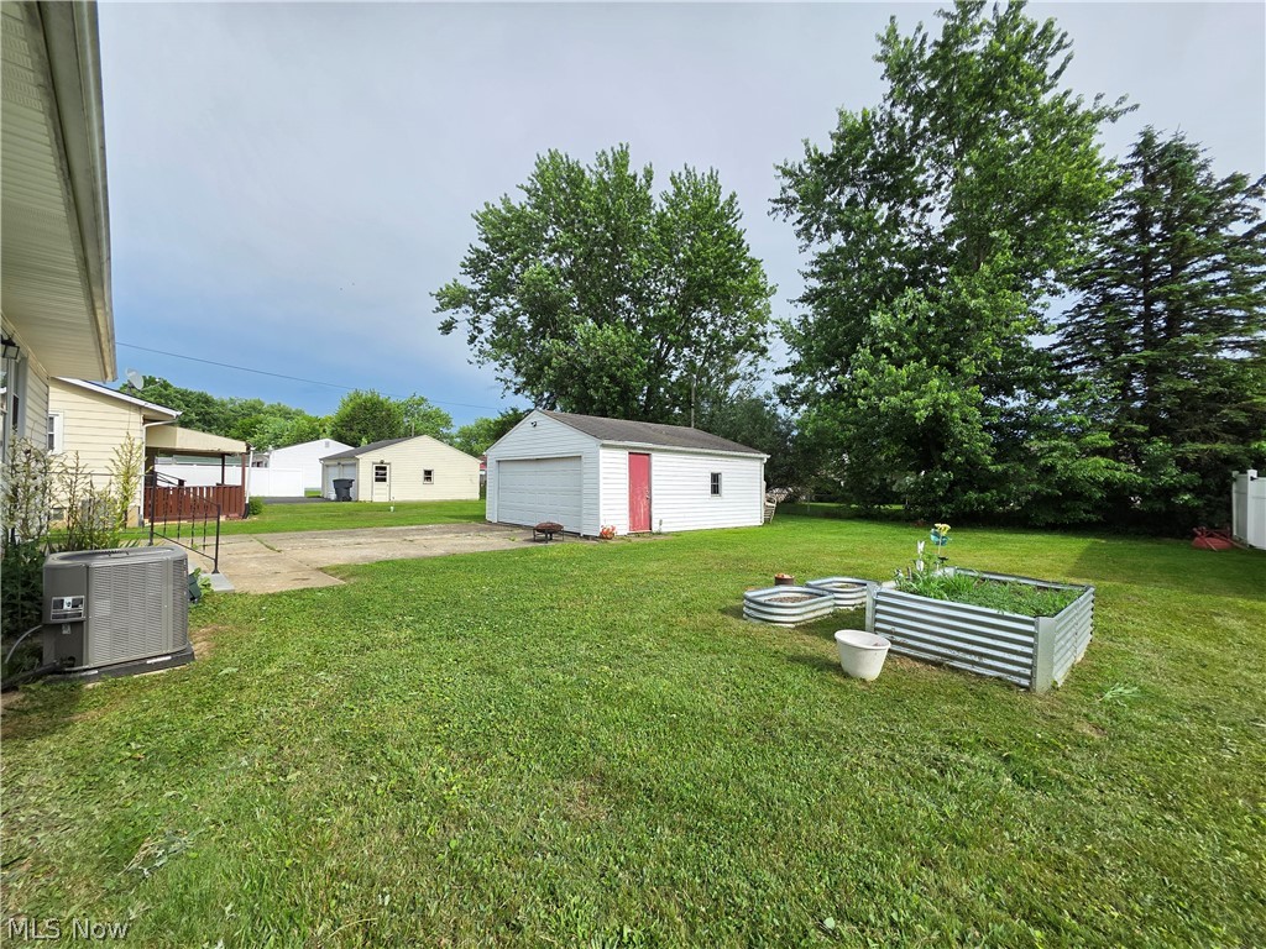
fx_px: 475
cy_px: 474
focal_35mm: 13
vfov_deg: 89.9
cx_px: 633
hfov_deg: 106.2
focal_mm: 2.2
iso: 40
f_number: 1.9
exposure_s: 1/1248
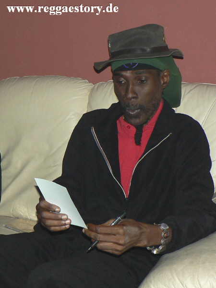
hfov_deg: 40.7
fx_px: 291
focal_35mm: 35
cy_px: 144
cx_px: 108
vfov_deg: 52.6
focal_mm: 6
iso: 150
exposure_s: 1/60
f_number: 2.8
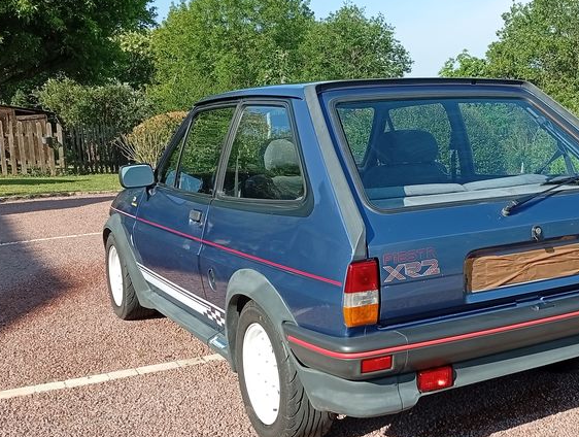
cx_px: 417
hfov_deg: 38.8
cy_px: 225
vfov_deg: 30.4
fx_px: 805
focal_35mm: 48
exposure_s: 1/348
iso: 50
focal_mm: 3.98
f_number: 1.8
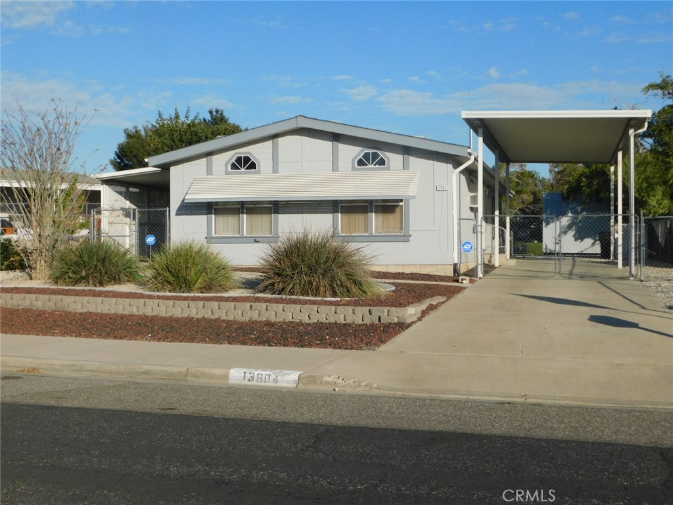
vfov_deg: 32.2
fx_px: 875
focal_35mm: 45
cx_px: 336
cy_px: 252
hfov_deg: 42.1
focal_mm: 8
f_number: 7.4
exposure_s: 1/400
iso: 125
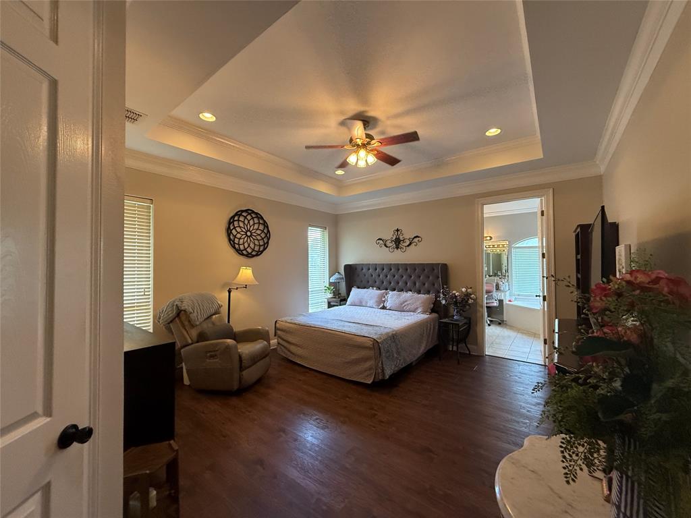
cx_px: 346
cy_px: 259
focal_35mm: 14
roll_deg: +0.8
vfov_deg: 85.7
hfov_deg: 102.1
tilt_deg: +0.6
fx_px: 279
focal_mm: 2.22
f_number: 2.2
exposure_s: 1/120
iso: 400
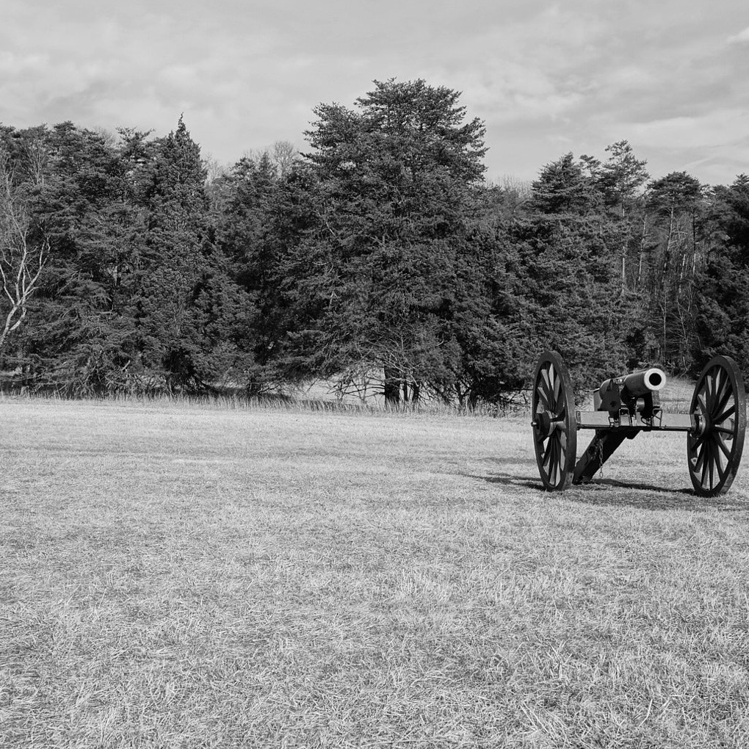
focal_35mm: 56
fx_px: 1371
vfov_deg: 30.6
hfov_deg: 30.4
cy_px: 360
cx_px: 257
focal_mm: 28
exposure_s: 1/200
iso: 100
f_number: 9
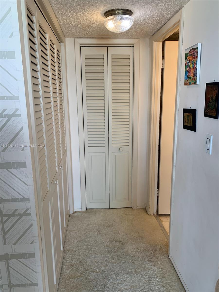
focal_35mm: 26
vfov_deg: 67.3
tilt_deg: -13.2
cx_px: 110
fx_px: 219
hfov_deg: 53.1
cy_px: 146
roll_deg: +0.9
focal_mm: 4.25
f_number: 1.8
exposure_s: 1/60
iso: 64
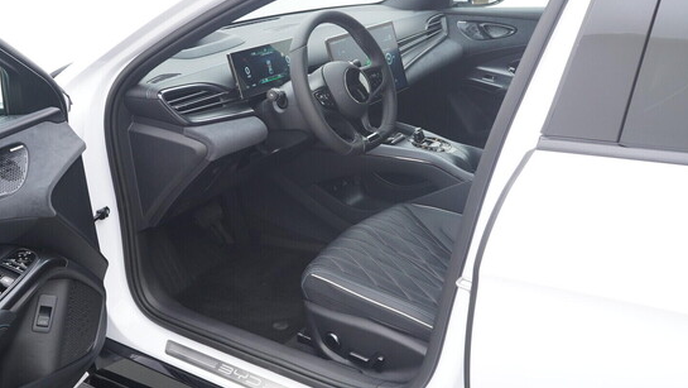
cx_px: 345
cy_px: 164
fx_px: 693
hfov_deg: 52.8
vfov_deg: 31.2
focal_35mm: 38
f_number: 6.3
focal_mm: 24
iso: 1000
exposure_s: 1/60
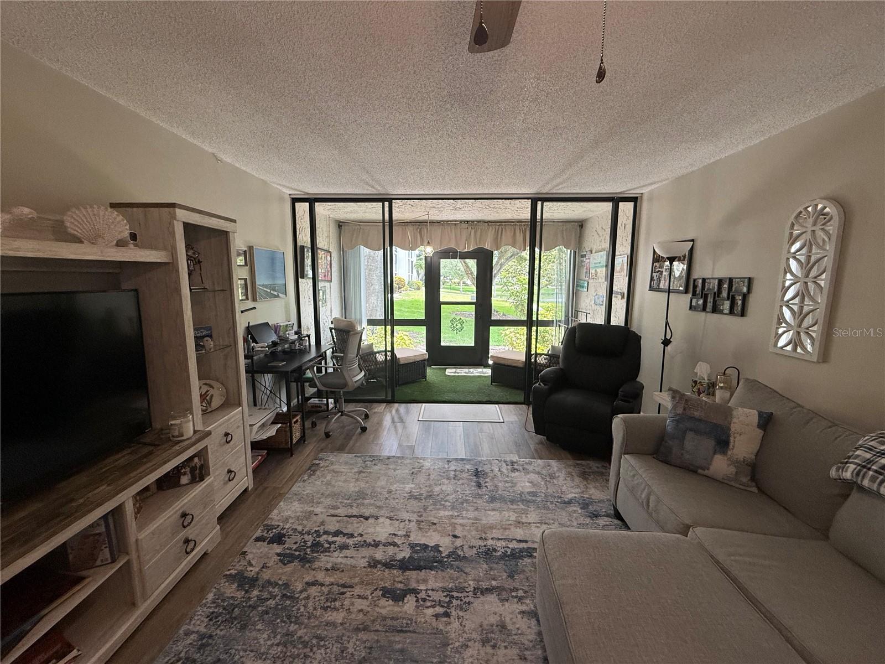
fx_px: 358
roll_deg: -0.3
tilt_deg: -8.3
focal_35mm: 14
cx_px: 442
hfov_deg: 102.1
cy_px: 332
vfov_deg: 85.7
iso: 250
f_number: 2.2
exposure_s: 1/120
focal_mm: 2.22
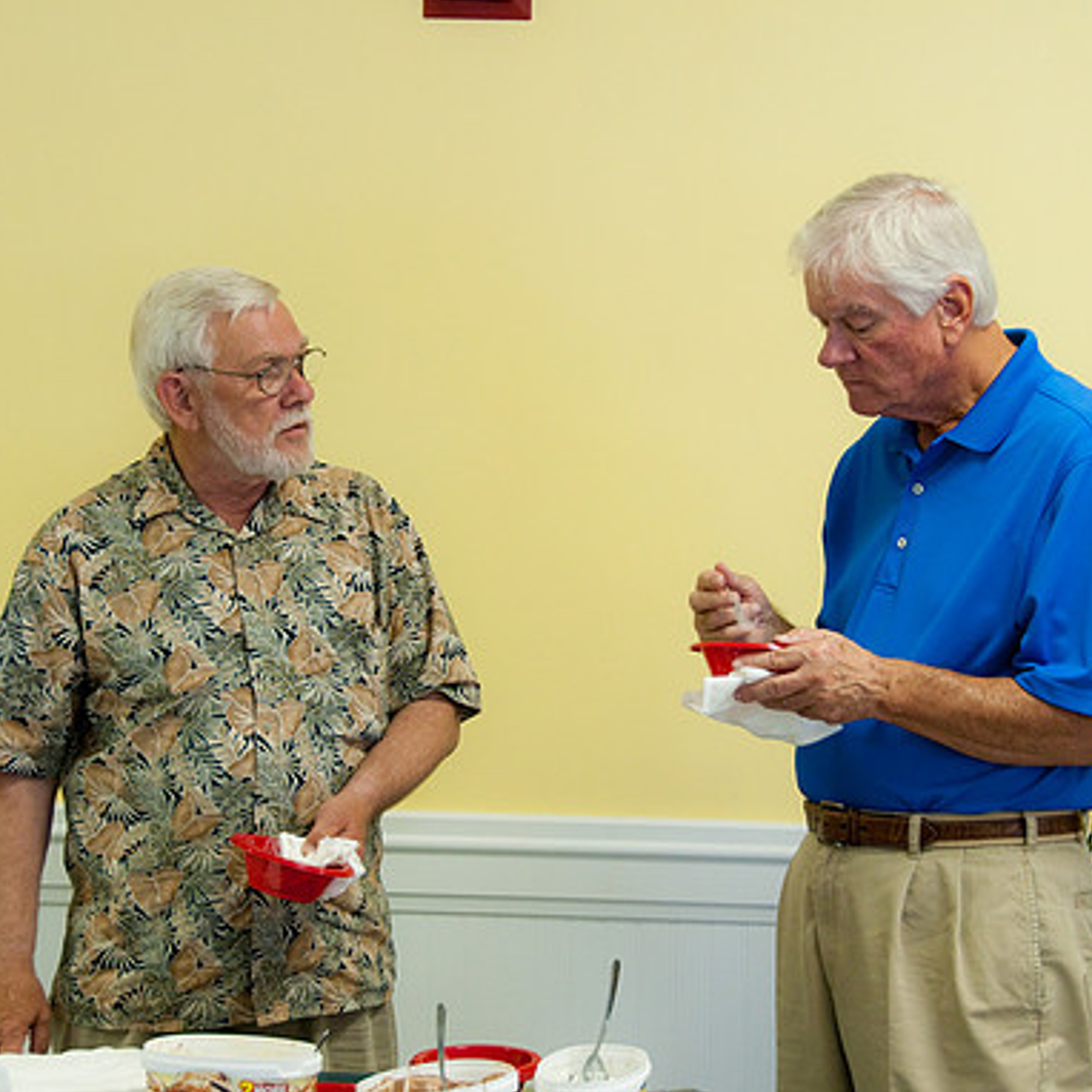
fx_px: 3176
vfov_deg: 19.5
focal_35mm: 89
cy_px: 545
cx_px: 560
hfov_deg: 19.5
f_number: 5
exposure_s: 1/30
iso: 640
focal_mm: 46
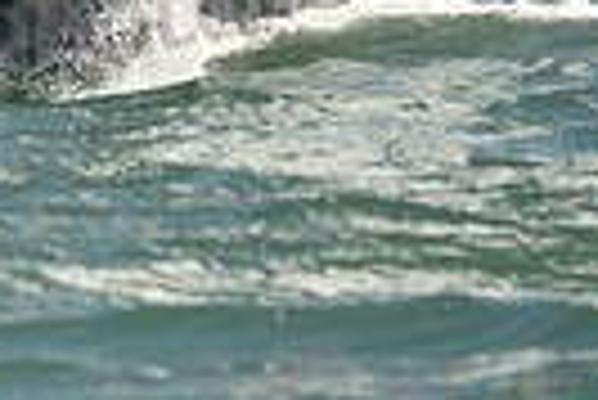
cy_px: -187
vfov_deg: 1.6
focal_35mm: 872
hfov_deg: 2.4
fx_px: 14501
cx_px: -265
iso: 250
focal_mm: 200
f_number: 4.5
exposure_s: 1/800
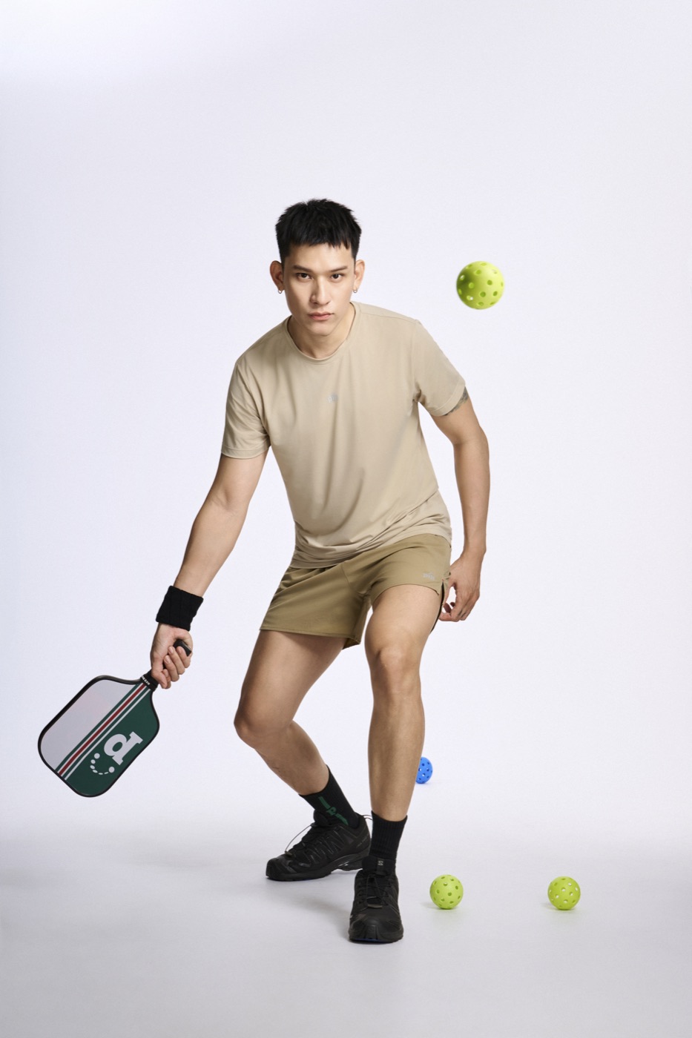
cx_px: 346
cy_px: 519
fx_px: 2019
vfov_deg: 28.8
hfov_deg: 19.5
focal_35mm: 70
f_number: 10
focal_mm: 70
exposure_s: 1/160
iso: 160
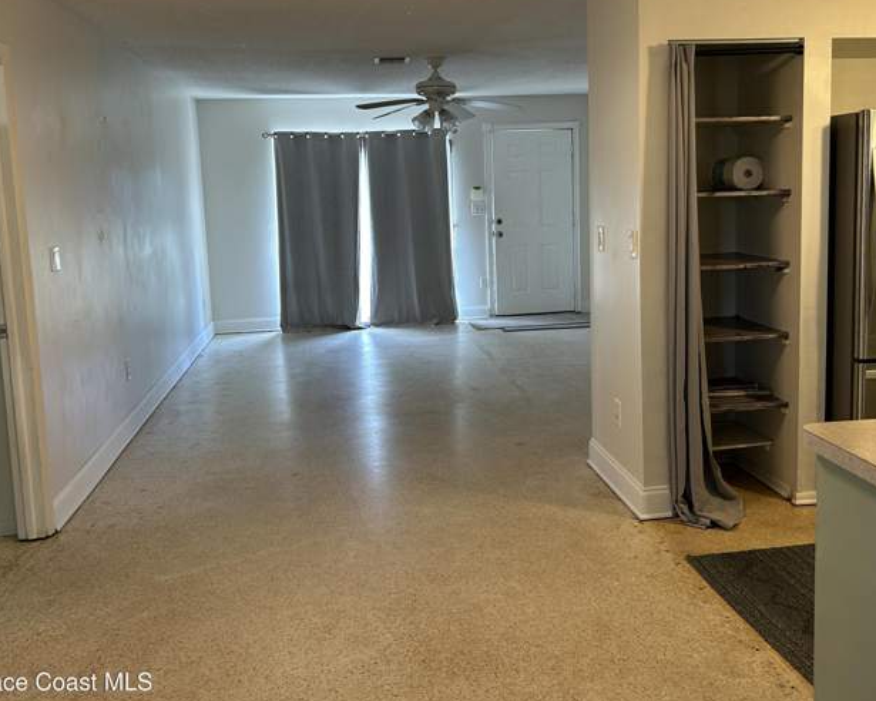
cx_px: 450
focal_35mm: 33
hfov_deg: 54.2
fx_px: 856
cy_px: 294
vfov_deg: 44.4
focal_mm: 5.7
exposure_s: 1/60
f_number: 1.5
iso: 125
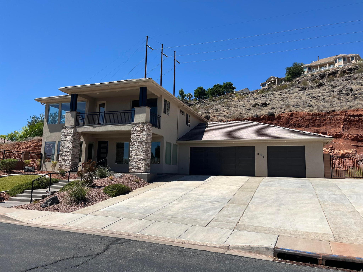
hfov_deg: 67.3
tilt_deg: +7.4
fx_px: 273
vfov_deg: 53.1
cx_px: 182
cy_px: 136
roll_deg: -1.7
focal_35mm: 26
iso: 50
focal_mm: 5.1
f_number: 1.6
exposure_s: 1/4484
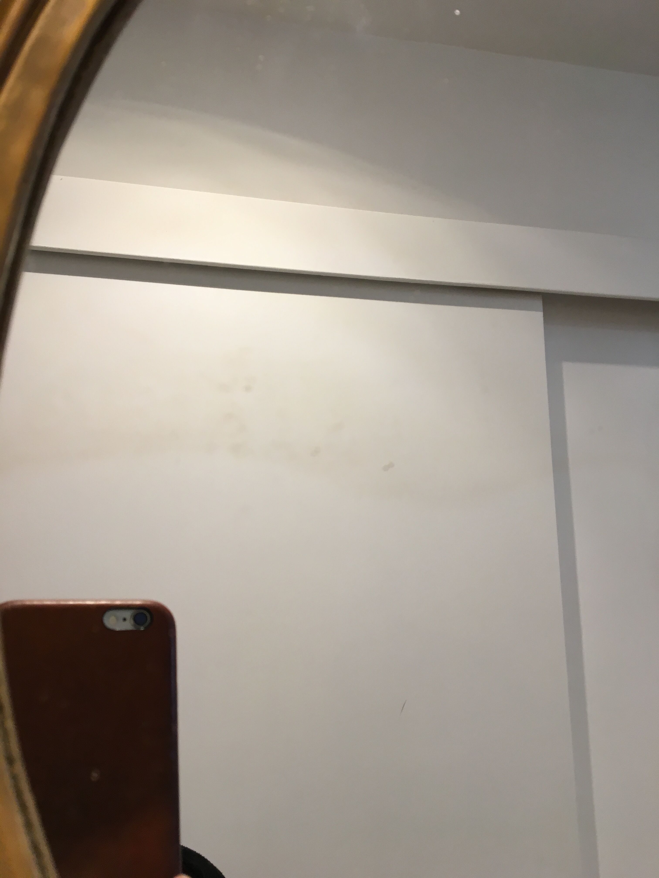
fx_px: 736
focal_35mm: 29
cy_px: 439
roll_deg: +2.7
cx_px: 330
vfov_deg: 61.7
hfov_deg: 48.2
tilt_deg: +17.1
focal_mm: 4.15
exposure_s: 1/33
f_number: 2.2
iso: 64
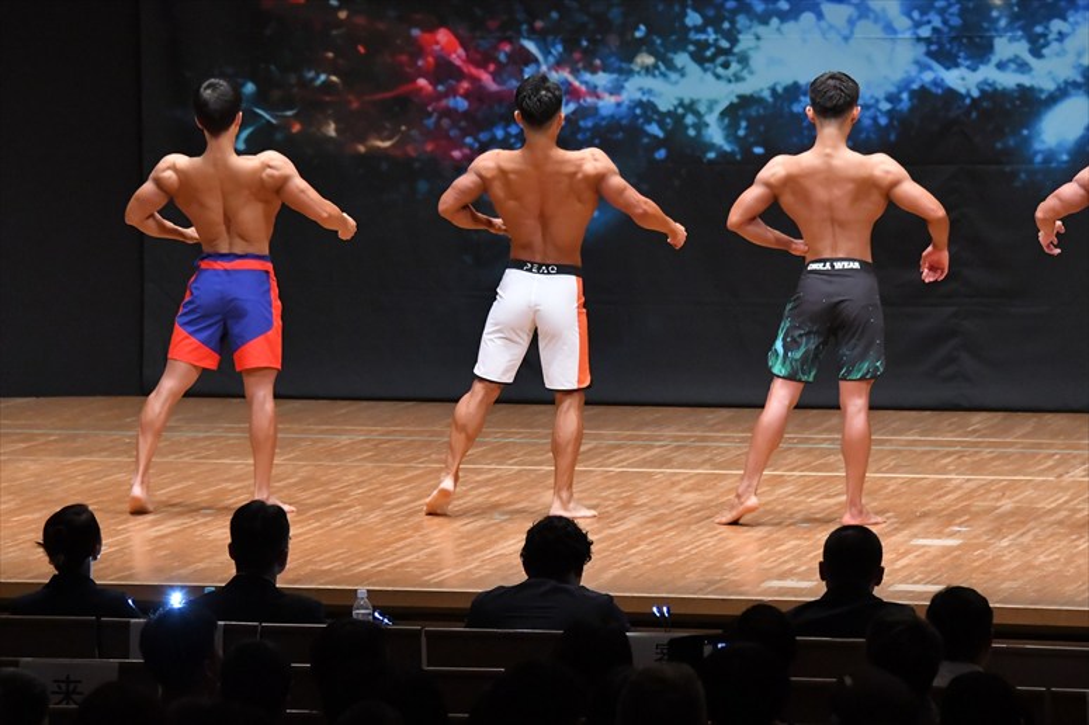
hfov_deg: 10.2
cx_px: 544
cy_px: 362
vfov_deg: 6.8
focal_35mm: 202
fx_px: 6108
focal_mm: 135
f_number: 5.6
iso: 8000
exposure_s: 1/400
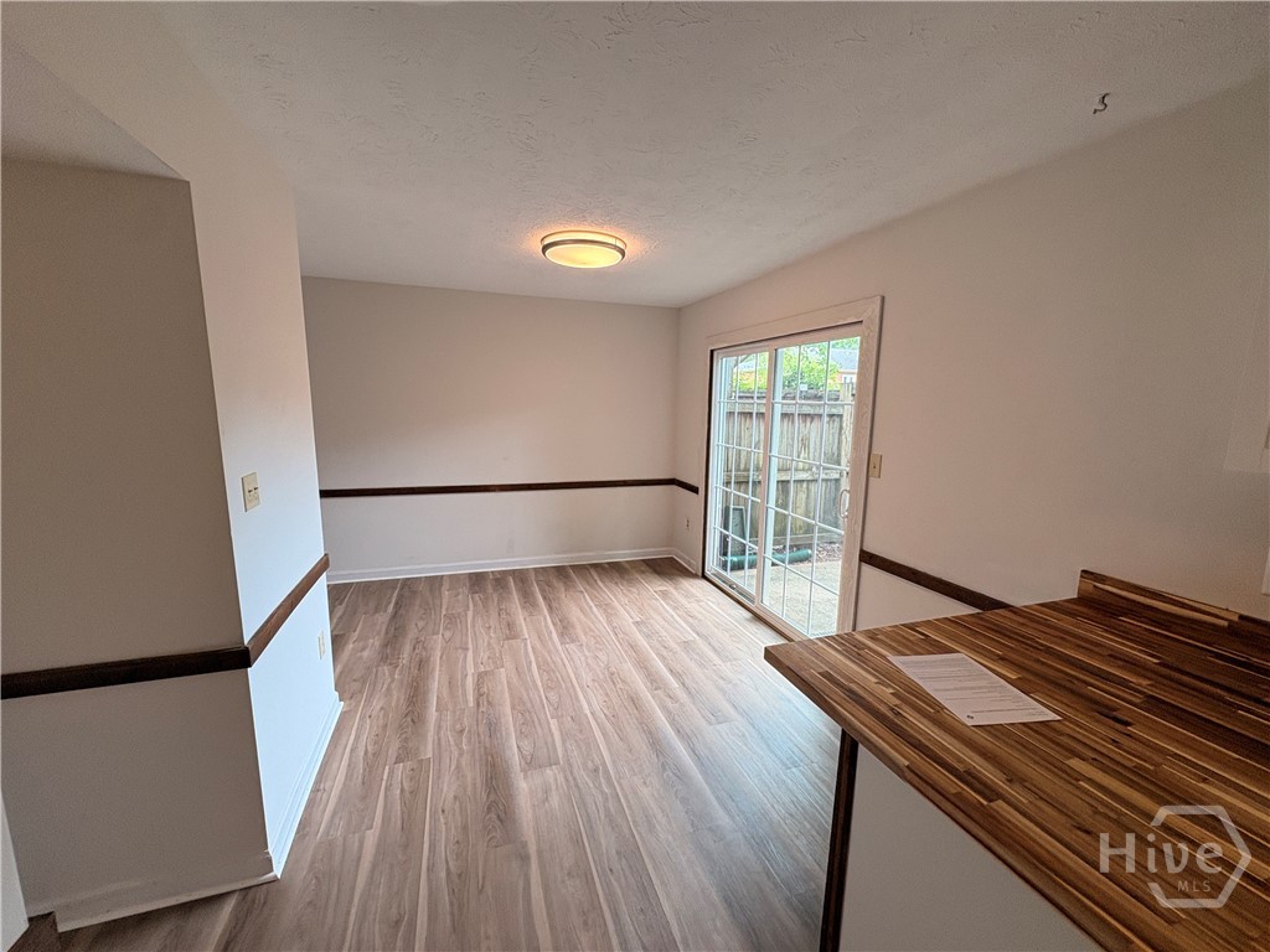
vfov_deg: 85.7
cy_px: 476
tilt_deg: -8.5
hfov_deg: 102.1
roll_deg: -1.3
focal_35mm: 14
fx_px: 514
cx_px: 635
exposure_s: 1/120
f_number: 2.2
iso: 100
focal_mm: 2.22
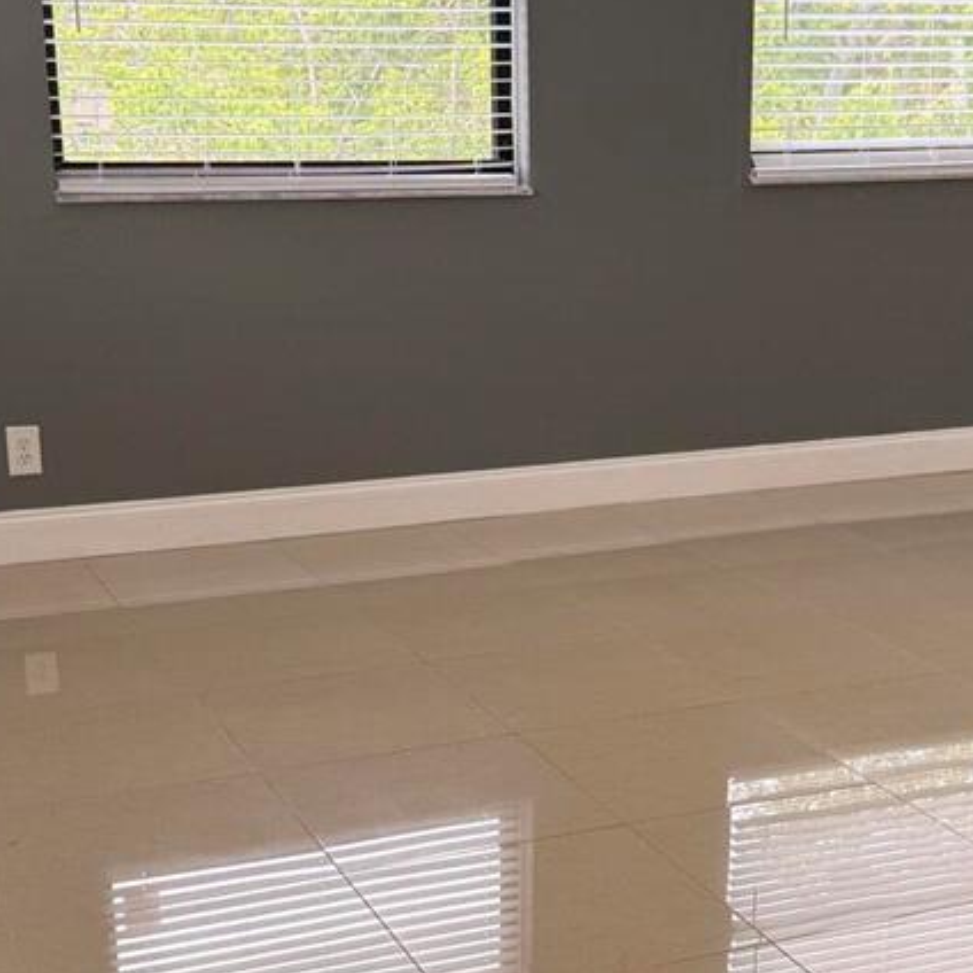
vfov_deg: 28.5
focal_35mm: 60
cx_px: 599
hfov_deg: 28.5
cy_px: 578
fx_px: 1908
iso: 80
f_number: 1.78
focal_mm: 6.76
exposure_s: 1/121
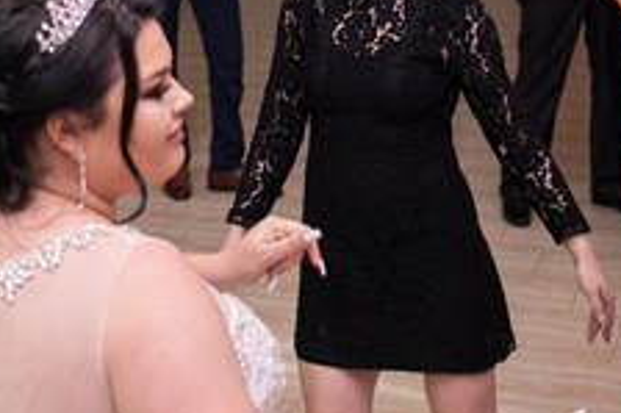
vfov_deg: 13.2
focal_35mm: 100
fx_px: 1724
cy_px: -132
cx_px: -47
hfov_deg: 19.6
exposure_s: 1/125
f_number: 2.2
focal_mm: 23
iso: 1600
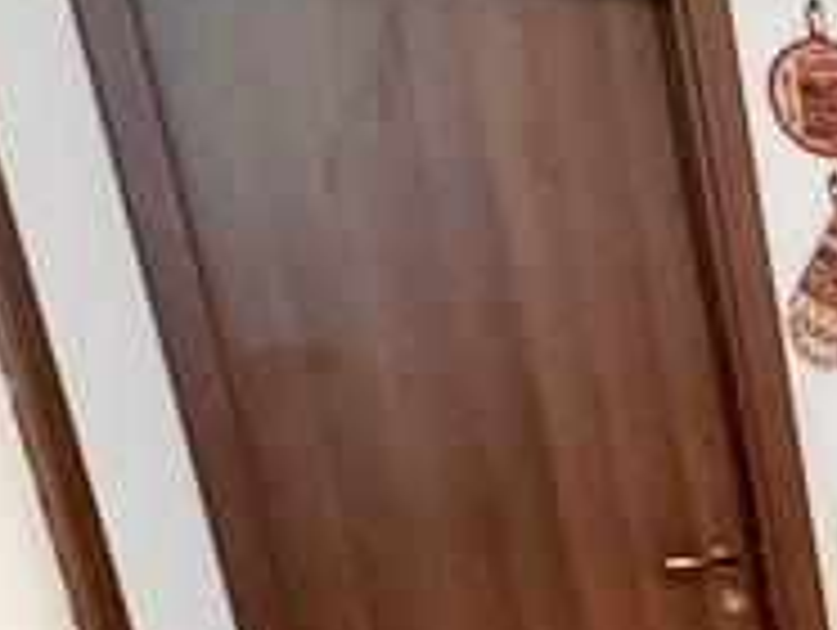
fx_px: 1864
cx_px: 1818
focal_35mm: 77
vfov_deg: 16.9
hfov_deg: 16.5
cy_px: 1022
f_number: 2.2
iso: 640
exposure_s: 1/50
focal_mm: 2.22
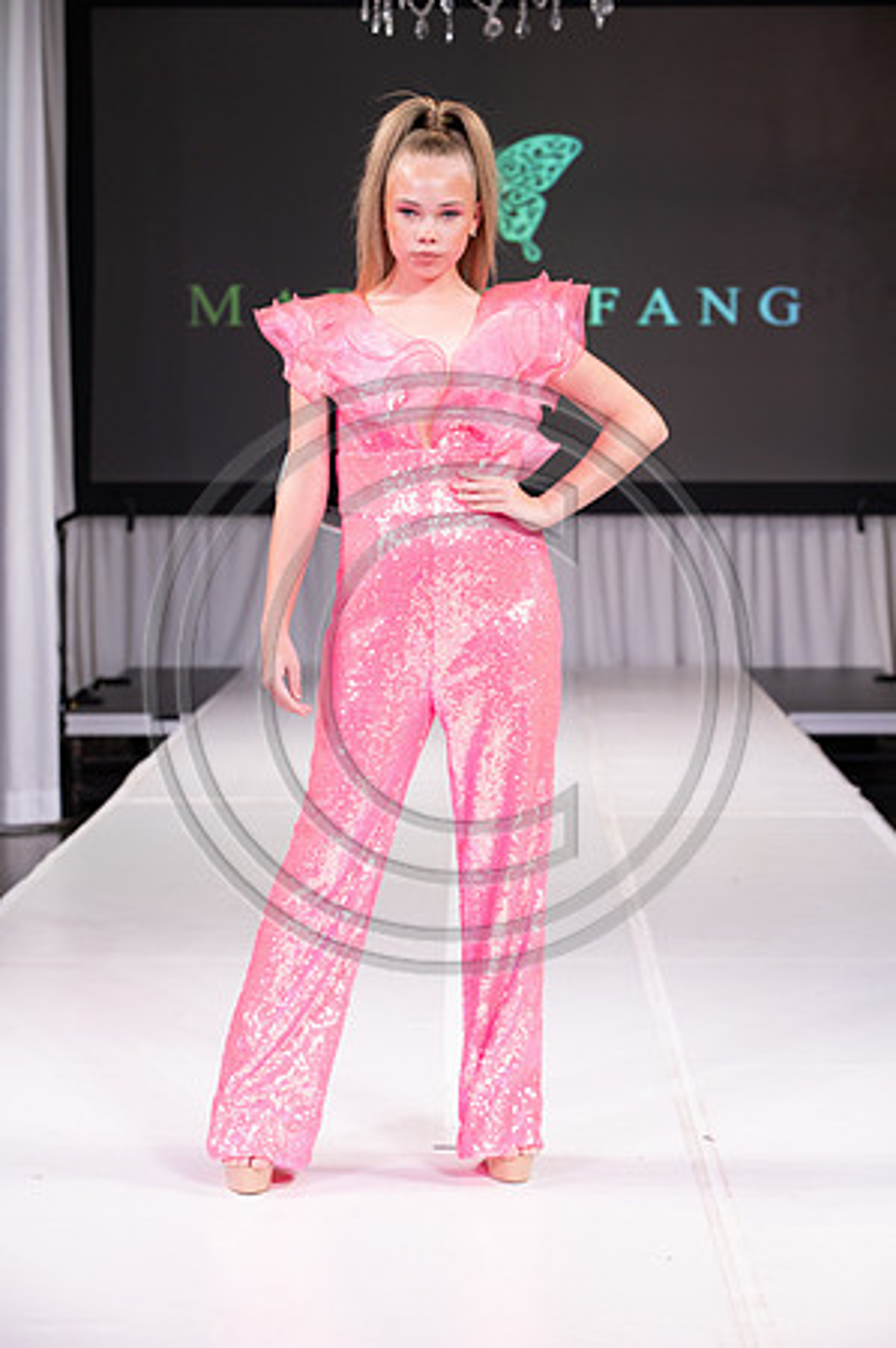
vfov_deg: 23.9
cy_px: 674
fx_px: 3180
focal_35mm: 85
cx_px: 448
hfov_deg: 16.0
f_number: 5.6
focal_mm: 85
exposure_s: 1/400
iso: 2000
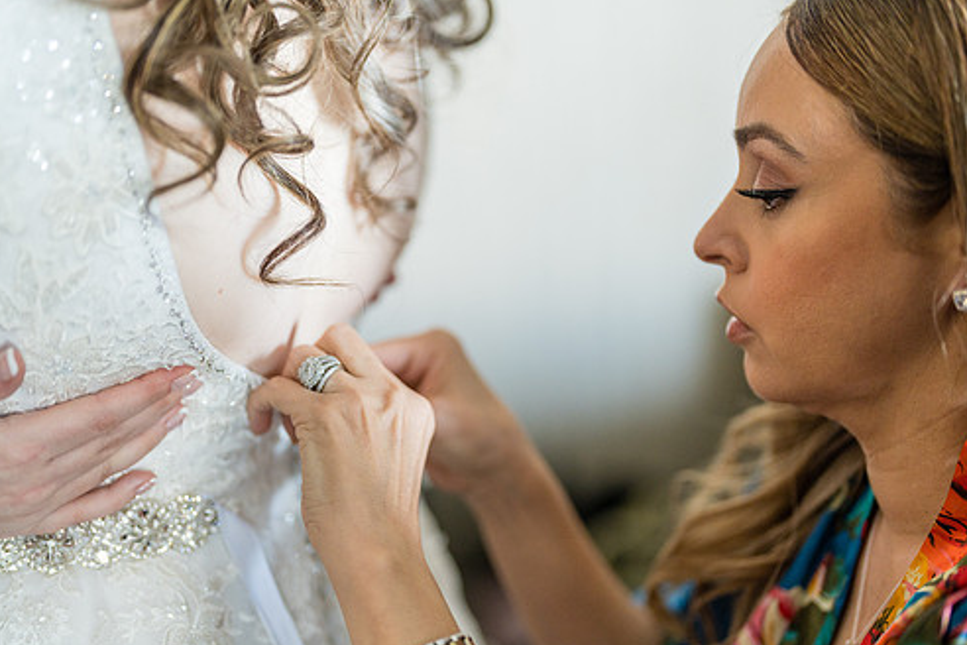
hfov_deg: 33.9
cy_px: 325
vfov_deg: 23.0
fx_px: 1585
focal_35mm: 59
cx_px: 438
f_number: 1.2
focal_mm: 50
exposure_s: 1/250
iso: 1000
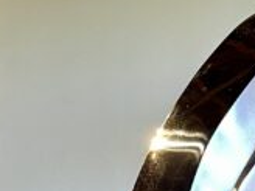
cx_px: 193
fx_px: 420
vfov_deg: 24.9
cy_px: 174
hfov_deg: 33.1
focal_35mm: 57
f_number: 1.6
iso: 125
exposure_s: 1/60
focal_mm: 5.1
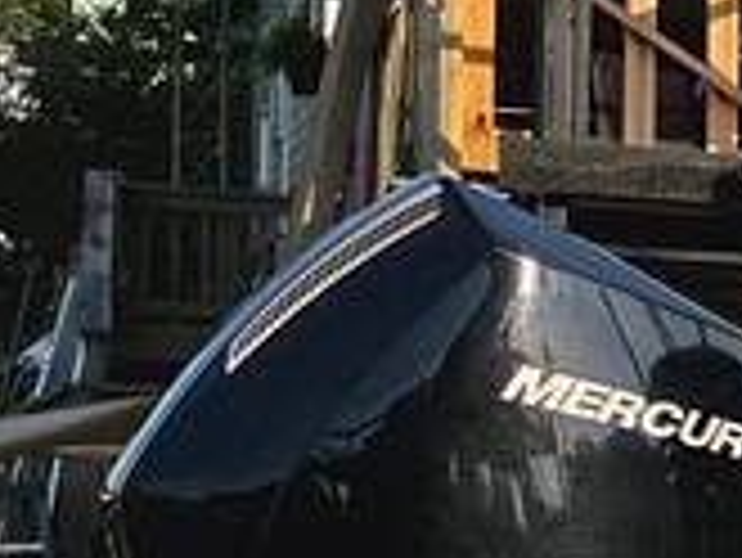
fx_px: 2982
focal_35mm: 139
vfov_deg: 10.6
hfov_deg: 10.9
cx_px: 2015
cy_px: 554
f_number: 1.4
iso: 40
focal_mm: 6.5
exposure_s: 1/3901
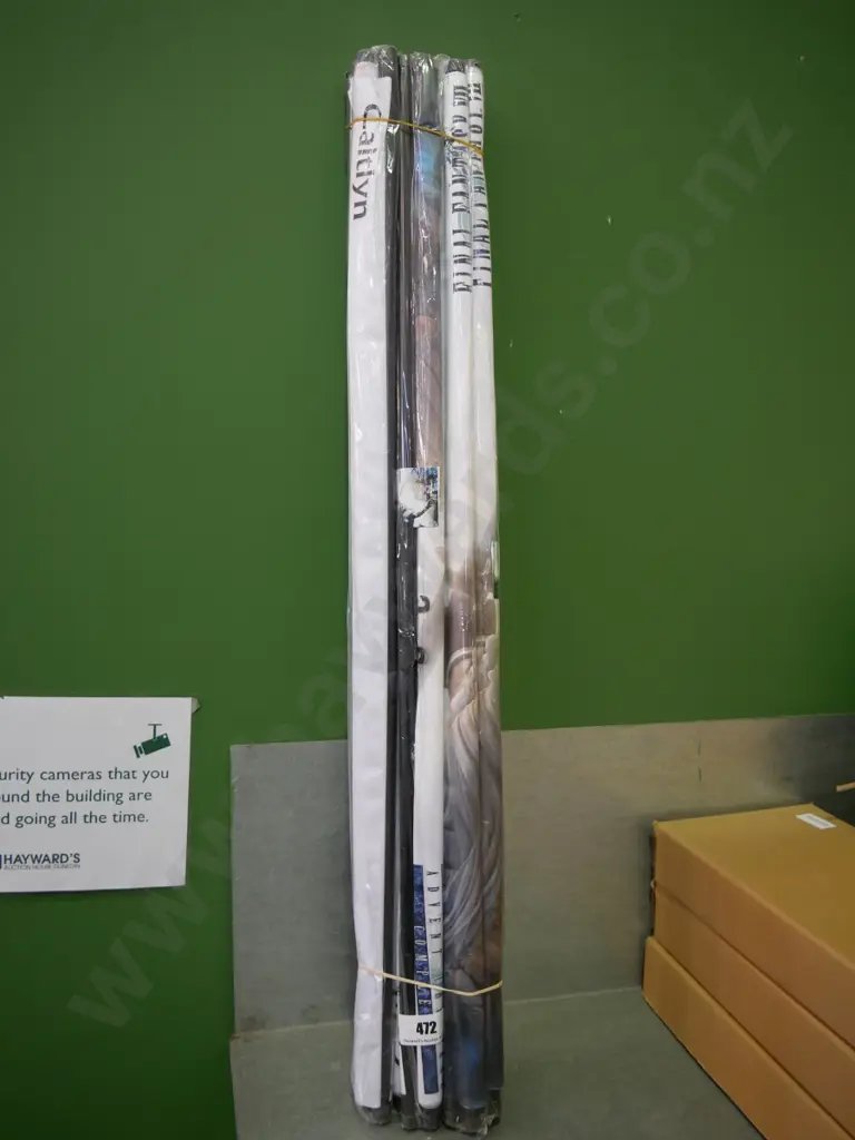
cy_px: 570
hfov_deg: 41.8
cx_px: 428
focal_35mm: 34
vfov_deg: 54.0
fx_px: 1120
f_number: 3.8
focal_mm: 17
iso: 640
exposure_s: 1/60
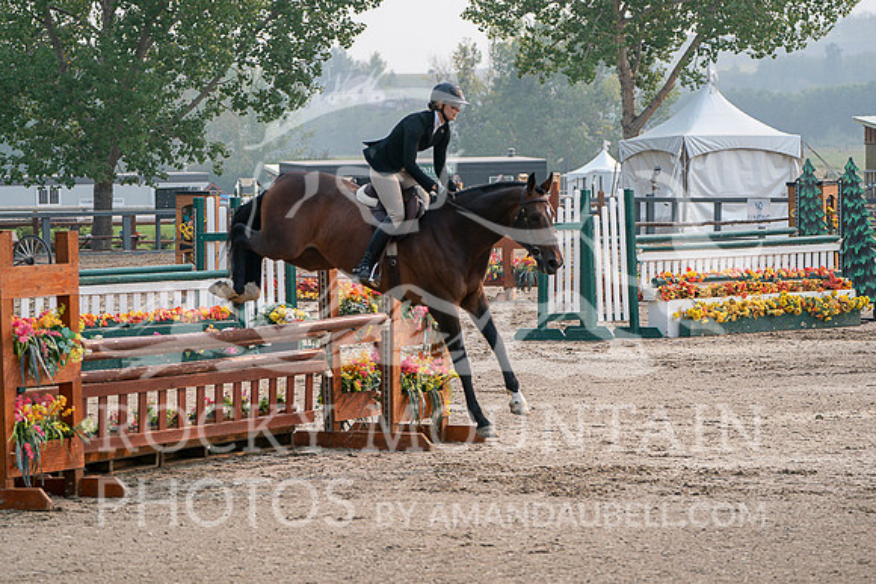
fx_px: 3894
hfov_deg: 12.8
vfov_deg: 8.6
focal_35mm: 160
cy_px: 292
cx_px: 438
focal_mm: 160
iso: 500
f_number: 5.6
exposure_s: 1/1000
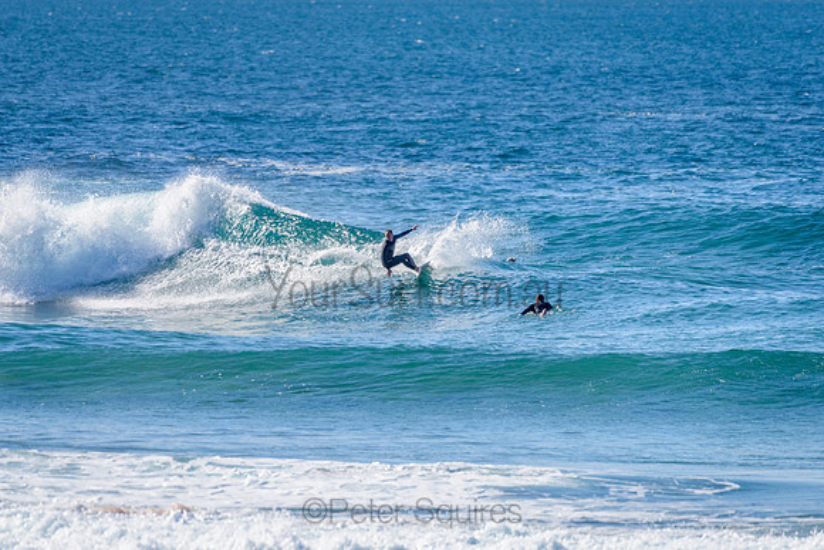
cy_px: 268
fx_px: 14040
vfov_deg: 2.2
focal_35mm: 613
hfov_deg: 3.4
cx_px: 359
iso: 250
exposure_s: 1/4000
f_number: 5.6
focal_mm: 500
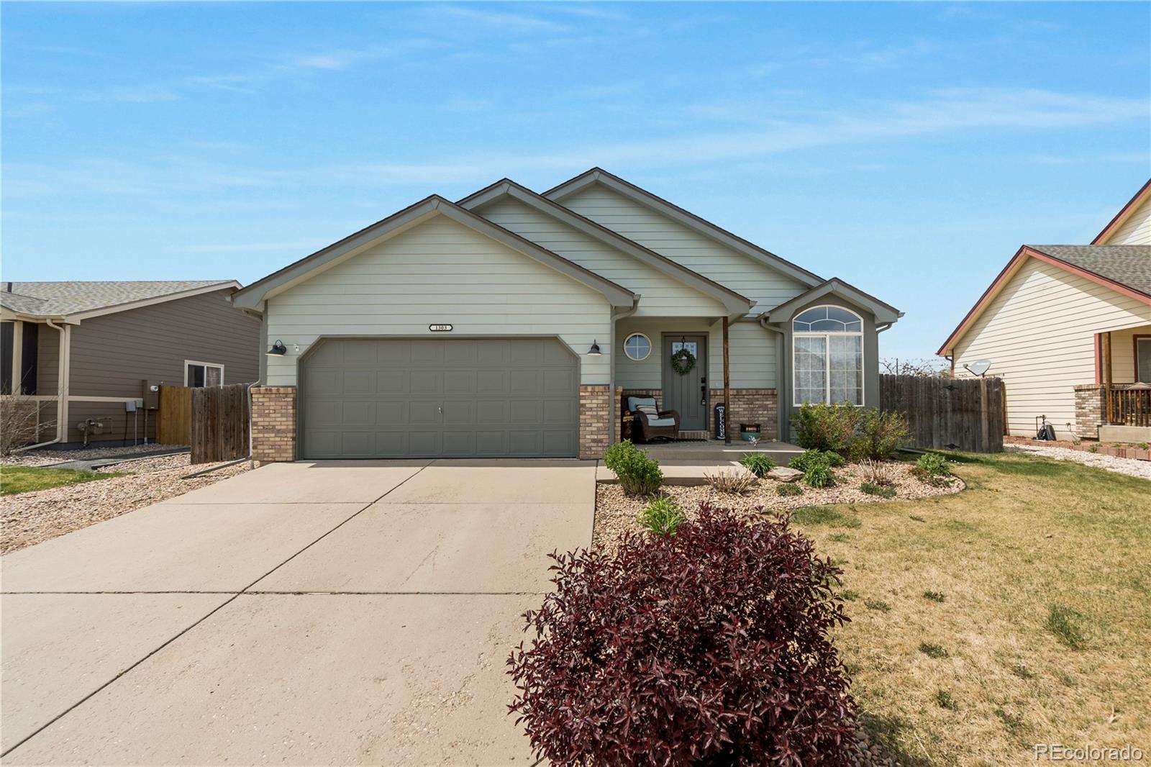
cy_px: 384
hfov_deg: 100.4
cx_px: 576
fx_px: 479
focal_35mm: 15
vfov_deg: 77.3
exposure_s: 1/200
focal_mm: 10
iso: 200
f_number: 8
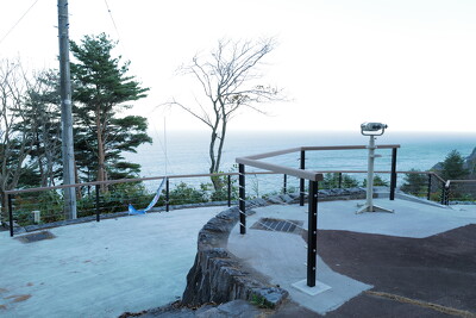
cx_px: 238
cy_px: 159
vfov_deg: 46.4
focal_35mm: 28
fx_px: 370
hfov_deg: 65.5
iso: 100
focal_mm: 28
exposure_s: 1/80
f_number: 3.5
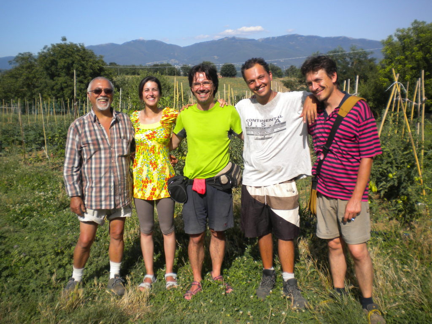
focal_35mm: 35
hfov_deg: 52.6
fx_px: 437
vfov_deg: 40.7
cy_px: 162
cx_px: 216
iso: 80
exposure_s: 1/692
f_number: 4.6
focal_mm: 6.3
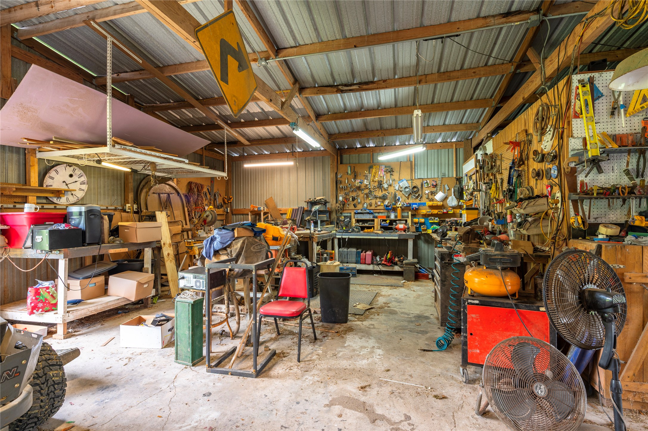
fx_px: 306
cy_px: 216
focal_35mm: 17
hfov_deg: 93.3
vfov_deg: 70.4
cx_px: 324
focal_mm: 17
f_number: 9
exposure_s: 1/1.67
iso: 125
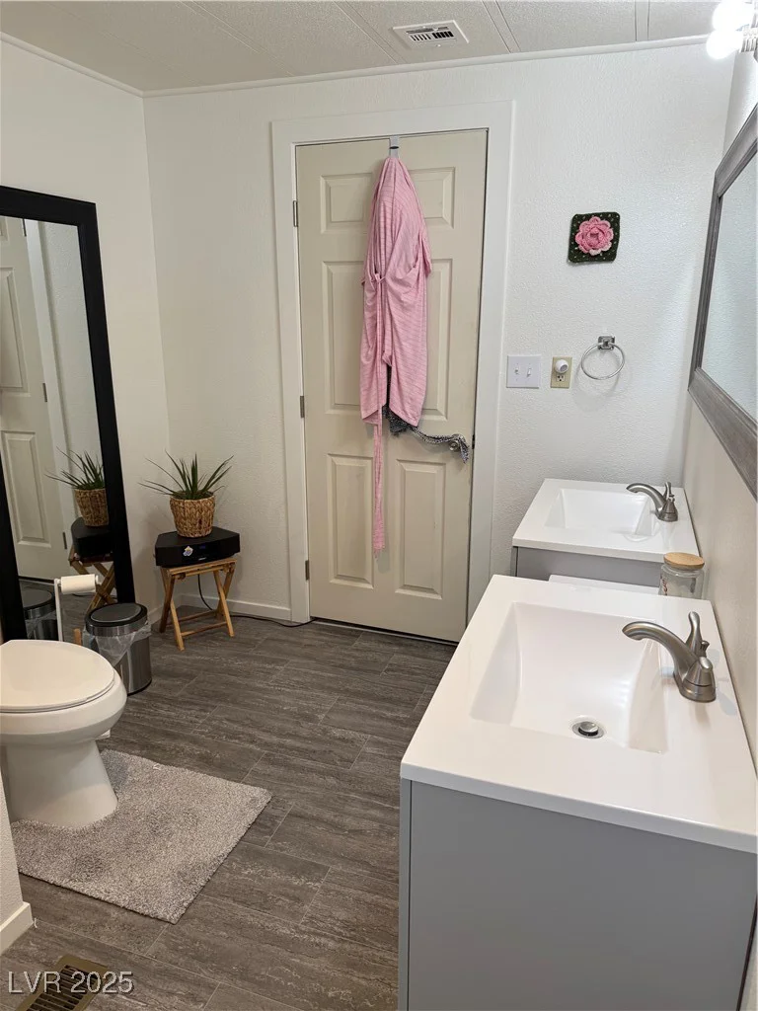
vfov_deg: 71.6
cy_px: 506
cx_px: 379
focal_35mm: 24
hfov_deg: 56.8
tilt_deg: -15.3
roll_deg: +0.3
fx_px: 701
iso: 100
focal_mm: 6.76
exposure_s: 1/120
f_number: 1.78
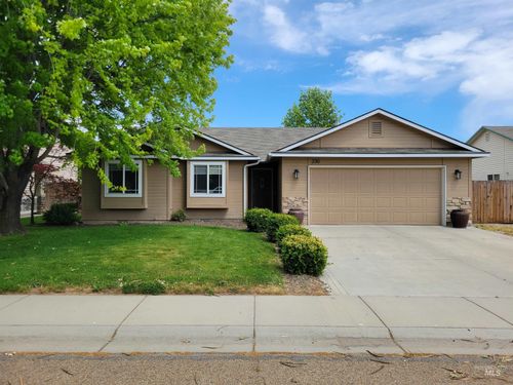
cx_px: 256
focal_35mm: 26
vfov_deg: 53.1
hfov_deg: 67.3
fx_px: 385
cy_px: 192
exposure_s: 1/1700
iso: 40
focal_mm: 5.4
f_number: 1.8
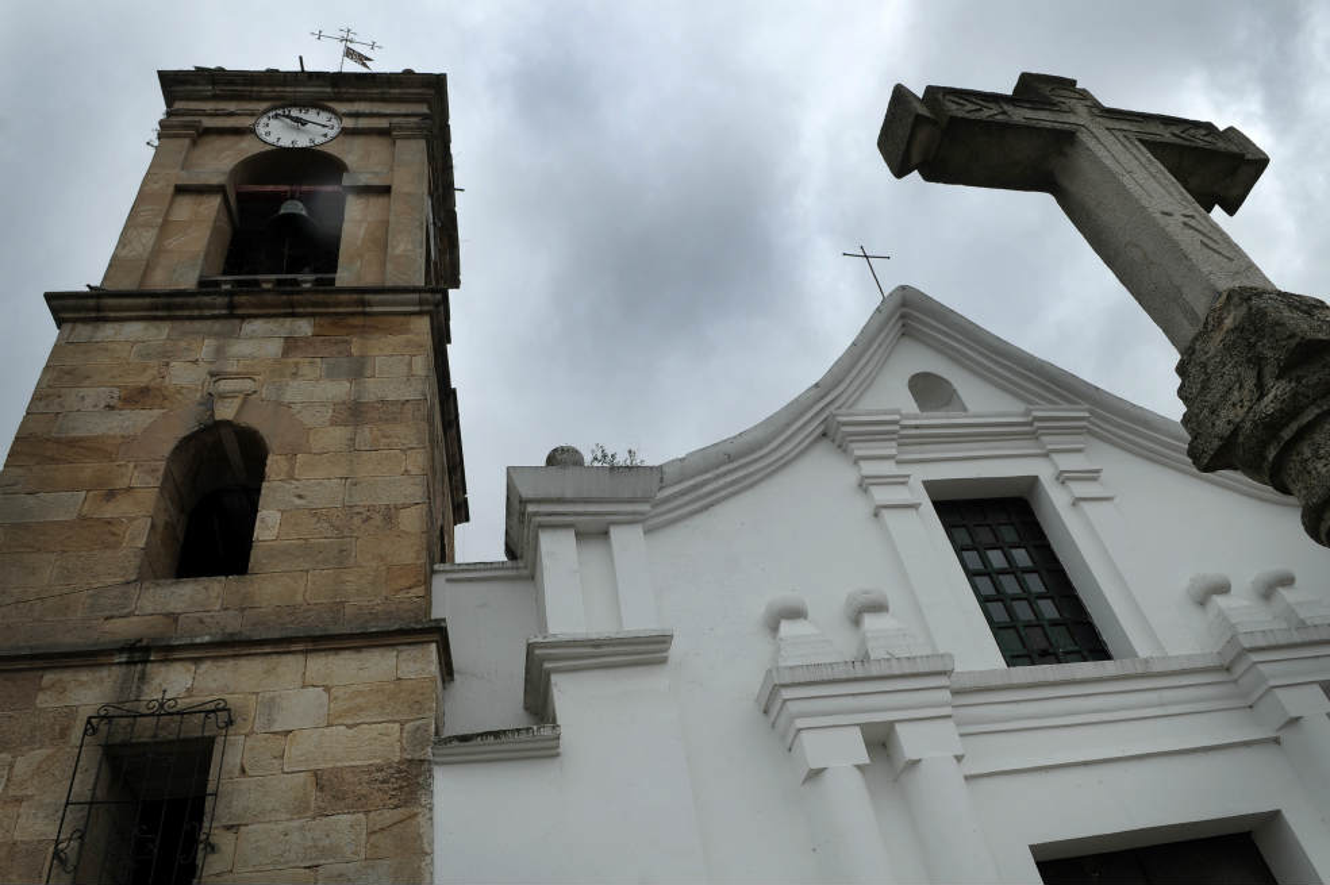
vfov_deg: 50.4
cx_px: 665
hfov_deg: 70.5
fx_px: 942
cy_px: 442
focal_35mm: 26
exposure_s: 1/200
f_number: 7.1
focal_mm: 17
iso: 100
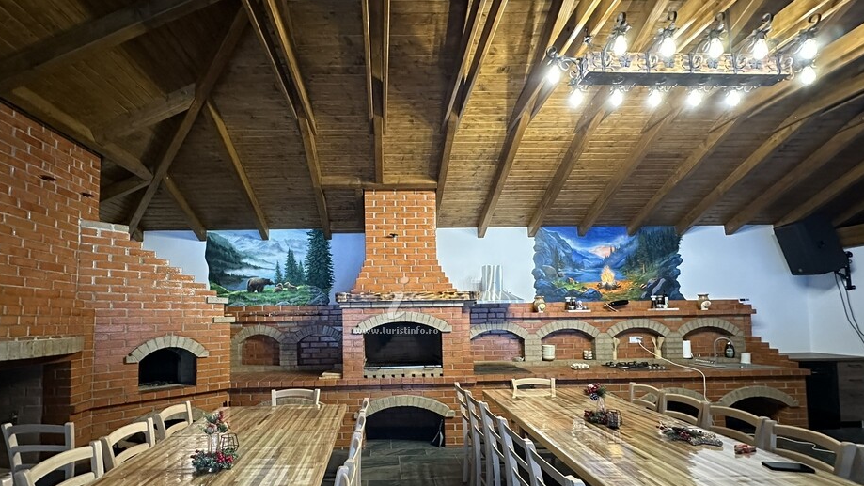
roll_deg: +1.3
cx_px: 392
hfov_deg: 95.7
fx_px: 389
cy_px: 300
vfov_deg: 63.1
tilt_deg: +3.6
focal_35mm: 17
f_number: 2.2
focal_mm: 2.22
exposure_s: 1/50
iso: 1000
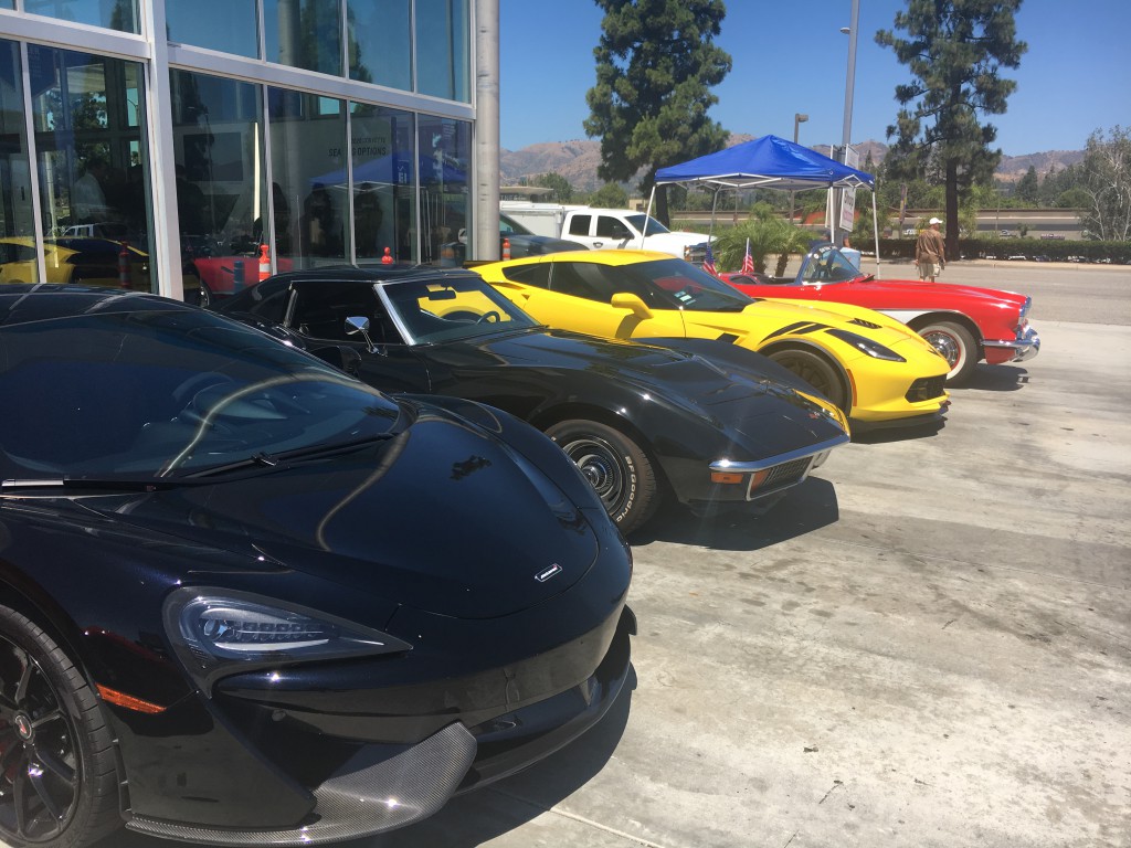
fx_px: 948
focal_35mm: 29
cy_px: 424
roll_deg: +0.4
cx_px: 566
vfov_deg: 48.2
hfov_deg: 61.7
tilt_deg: -9.2
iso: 25
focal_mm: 4.15
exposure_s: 1/1350
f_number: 2.2
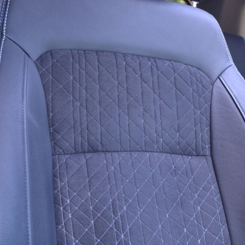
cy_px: 100
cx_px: 263
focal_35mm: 67
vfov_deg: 25.7
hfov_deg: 24.2
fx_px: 536
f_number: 4.5
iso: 400
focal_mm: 18
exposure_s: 1/80
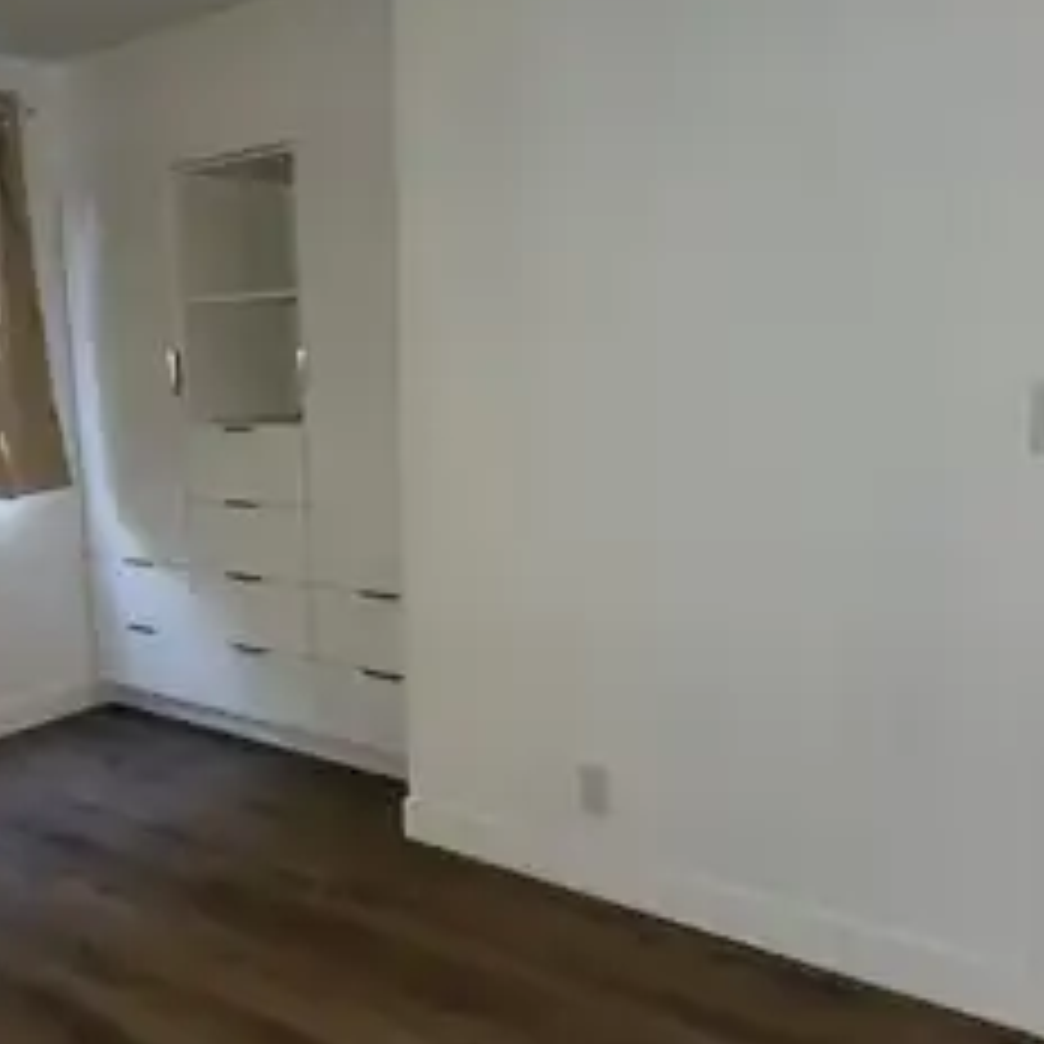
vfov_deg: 47.2
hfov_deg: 45.6
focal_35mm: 35
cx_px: 261
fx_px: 1194
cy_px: 567
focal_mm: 6.4
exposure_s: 1/13
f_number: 1.8
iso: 125
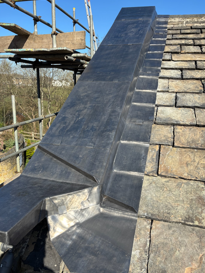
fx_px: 229
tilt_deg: -15.6
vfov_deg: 61.6
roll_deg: -2.5
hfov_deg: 48.2
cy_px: 146
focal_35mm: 29
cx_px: 96
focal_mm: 5.96
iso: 50
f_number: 1.6
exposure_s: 1/2342
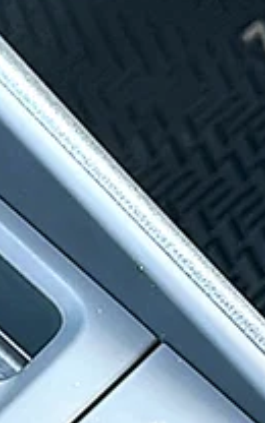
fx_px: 1525
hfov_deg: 9.7
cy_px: 520
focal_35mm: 132
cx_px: -84
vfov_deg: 15.2
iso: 100
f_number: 1.78
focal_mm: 6.86
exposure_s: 1/44
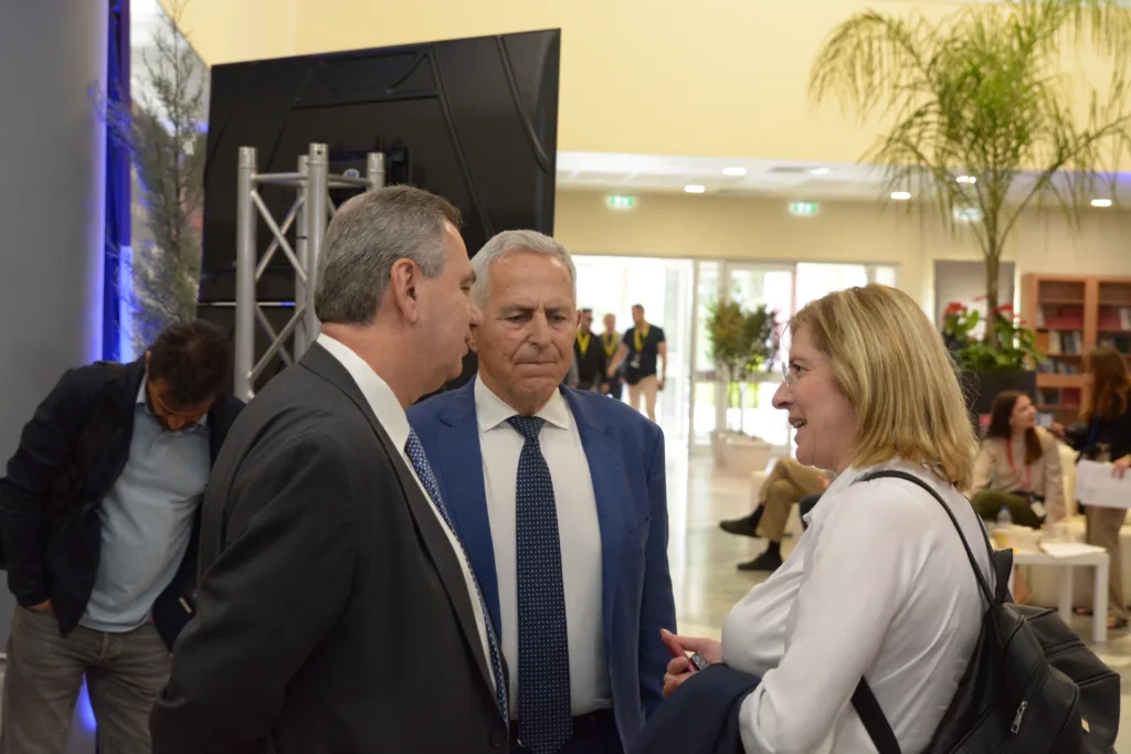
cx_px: 566
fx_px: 1697
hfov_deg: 36.9
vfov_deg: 25.1
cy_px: 377
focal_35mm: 54
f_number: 3.2
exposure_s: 1/200
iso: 1600
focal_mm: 36
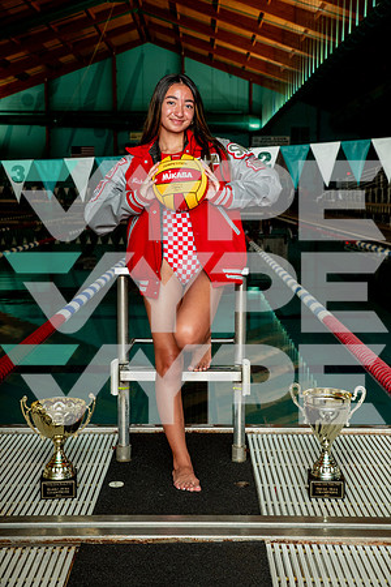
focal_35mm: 55
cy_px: 294
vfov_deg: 36.2
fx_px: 896
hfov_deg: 24.6
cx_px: 196
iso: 800
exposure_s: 1/200
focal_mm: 55
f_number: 7.1
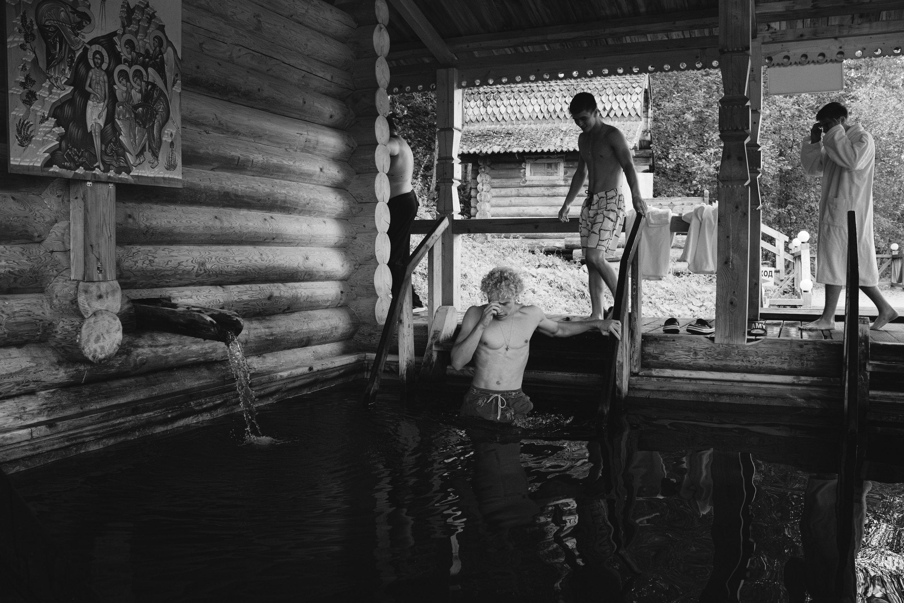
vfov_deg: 43.1
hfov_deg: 61.2
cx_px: 448
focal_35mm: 30
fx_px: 764
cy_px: 299
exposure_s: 1/1600
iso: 6400
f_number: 5
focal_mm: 20.1
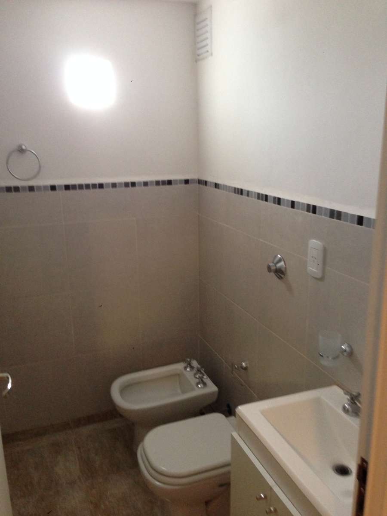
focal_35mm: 33
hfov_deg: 42.9
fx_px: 492
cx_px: 194
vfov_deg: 55.4
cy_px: 258
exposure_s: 1/20
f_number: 2.4
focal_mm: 4.12
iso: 250
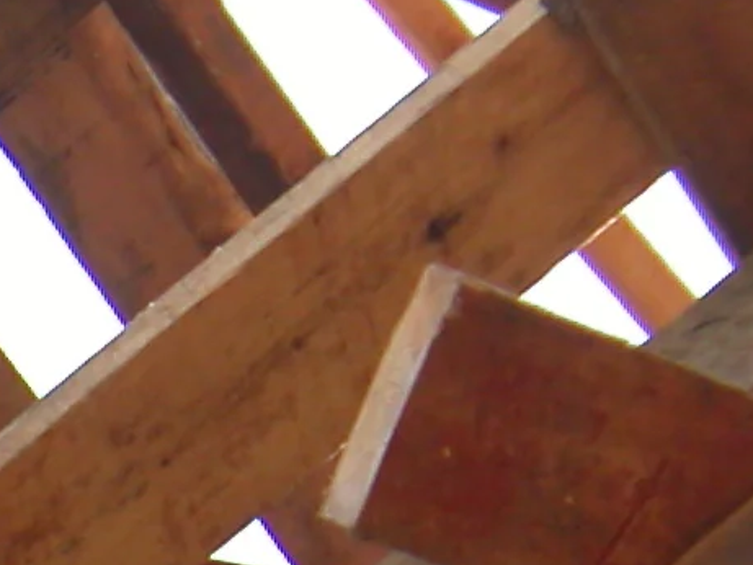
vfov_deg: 2.1
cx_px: -1148
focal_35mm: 694
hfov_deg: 2.8
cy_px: 1352
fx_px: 15100
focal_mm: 31.9
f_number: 4.3
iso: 100
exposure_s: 1/186
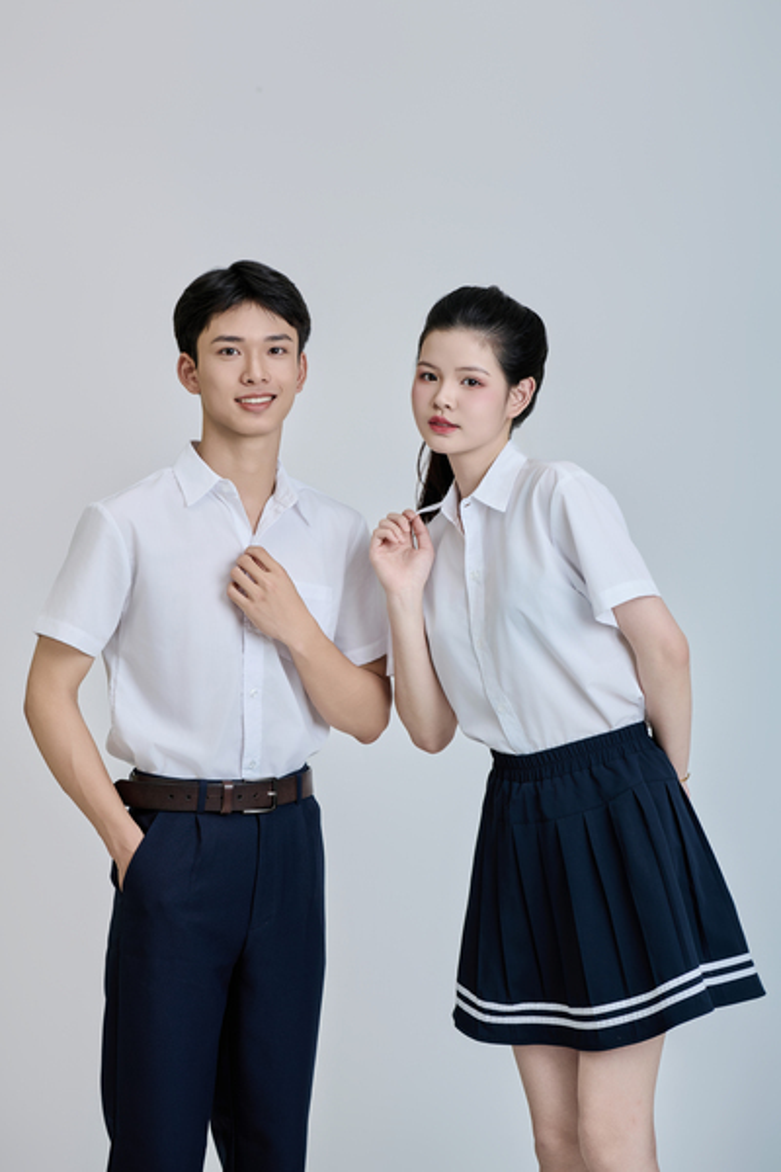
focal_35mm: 105
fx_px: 3417
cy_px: 586
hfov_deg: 13.0
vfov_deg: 19.5
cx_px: 390
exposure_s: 1/250
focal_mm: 105
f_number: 4.5
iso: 100
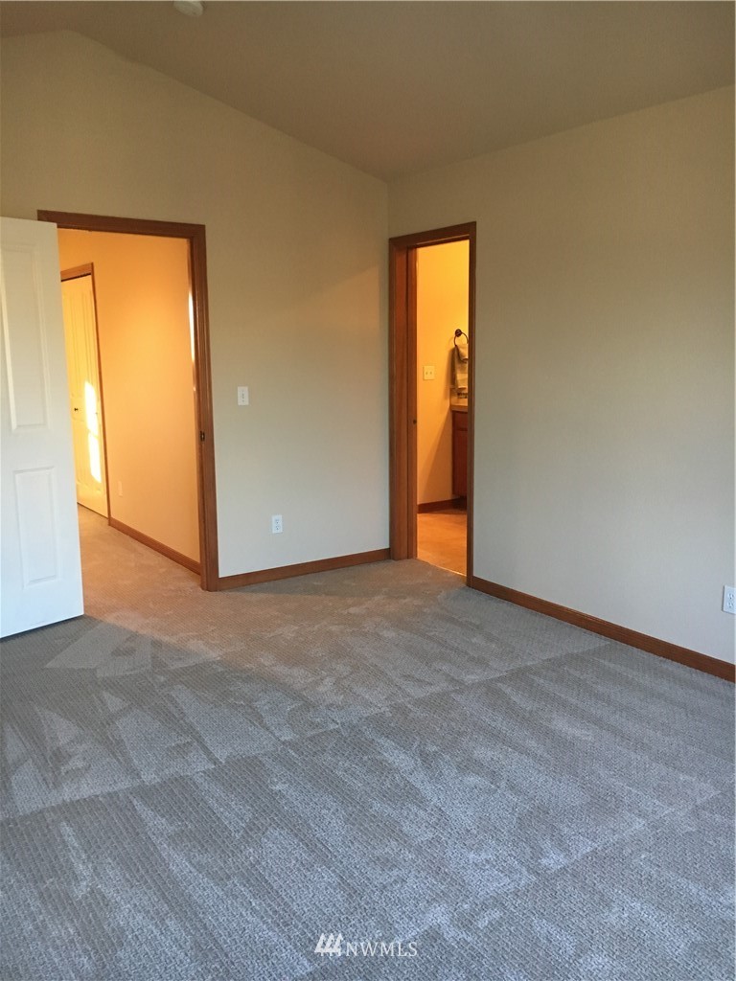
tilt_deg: -7.6
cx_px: 368
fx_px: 822
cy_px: 490
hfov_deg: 48.2
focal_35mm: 29
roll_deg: -0.1
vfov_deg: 61.7
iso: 160
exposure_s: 1/33
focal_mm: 4.15
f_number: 2.2
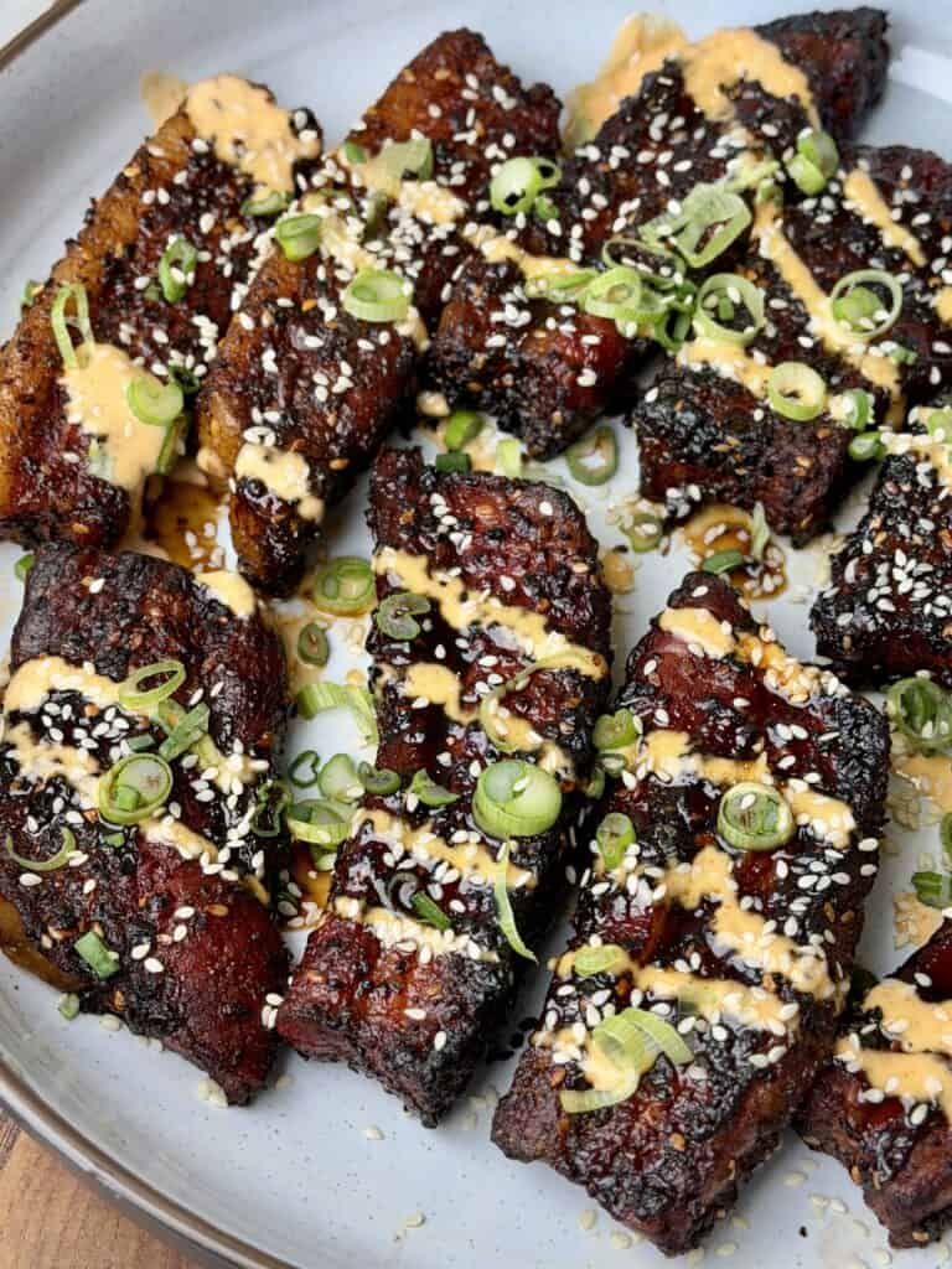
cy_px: 634
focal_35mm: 48
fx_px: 1760
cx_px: 476
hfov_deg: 30.3
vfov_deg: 39.7
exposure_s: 1/120
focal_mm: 6.76
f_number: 1.78
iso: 50
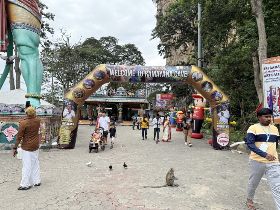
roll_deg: -2.5
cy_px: 105
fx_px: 194
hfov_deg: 71.6
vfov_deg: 56.8
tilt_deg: +4.0
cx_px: 140
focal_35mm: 24
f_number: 1.78
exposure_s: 1/1727
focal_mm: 6.76
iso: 100
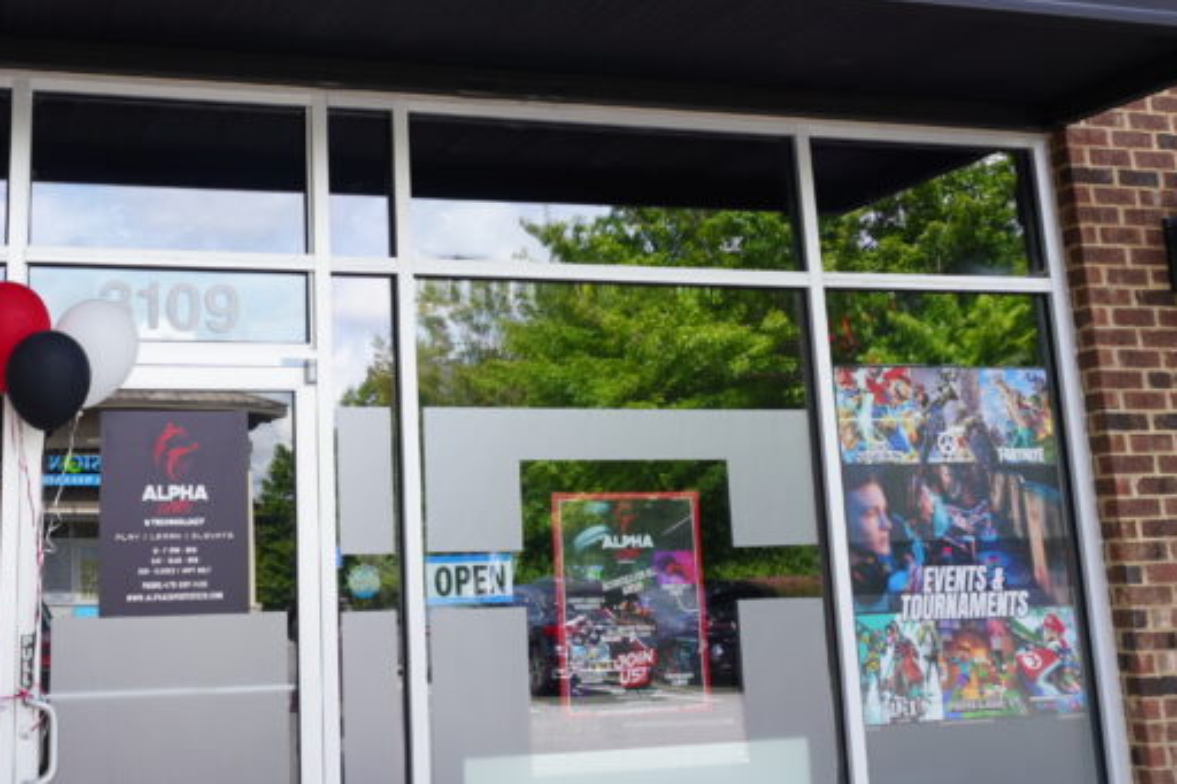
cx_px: 345
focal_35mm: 48
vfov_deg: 27.6
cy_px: 174
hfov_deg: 40.3
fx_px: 1569
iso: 100
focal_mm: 16
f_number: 5
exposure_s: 1/125
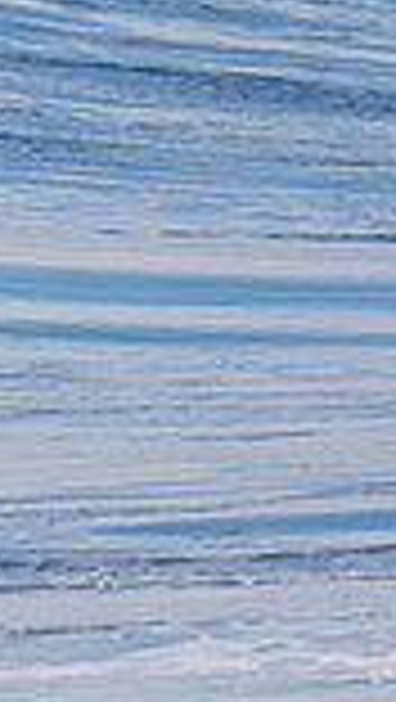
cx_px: -711
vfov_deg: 0.9
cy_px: -43
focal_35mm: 2426
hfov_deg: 0.5
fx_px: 45189
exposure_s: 1/1250
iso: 360
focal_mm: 400
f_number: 5.6
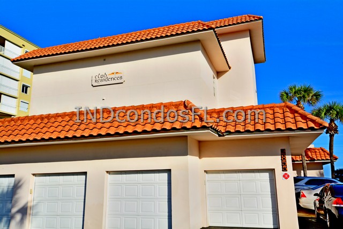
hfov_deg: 61.9
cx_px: 172
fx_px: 286
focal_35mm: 30
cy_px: 114
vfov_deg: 43.7
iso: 100
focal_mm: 20
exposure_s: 1/320
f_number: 9
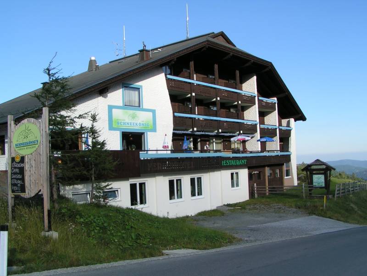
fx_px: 403
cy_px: 138
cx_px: 184
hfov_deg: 49.0
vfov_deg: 37.7
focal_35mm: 38
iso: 50
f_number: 5.6
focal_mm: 5.8
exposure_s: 1/320
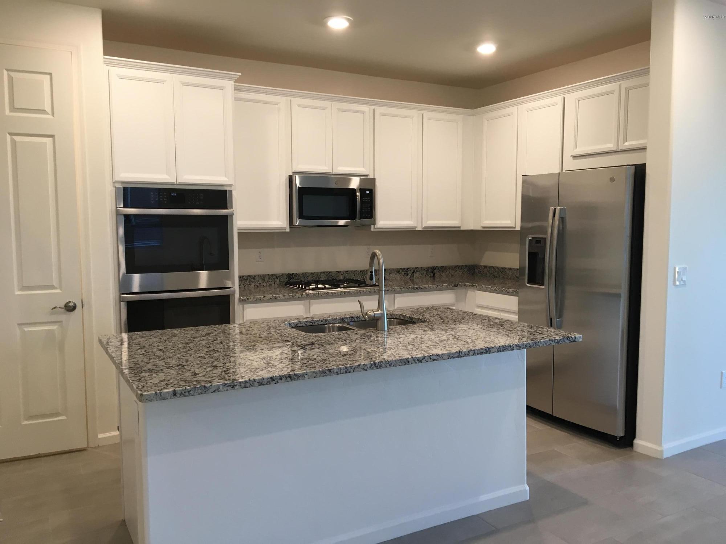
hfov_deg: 61.7
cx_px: 363
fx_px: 608
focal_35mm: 29
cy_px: 272
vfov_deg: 48.2
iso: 50
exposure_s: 1/30
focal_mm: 4.15
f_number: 2.2
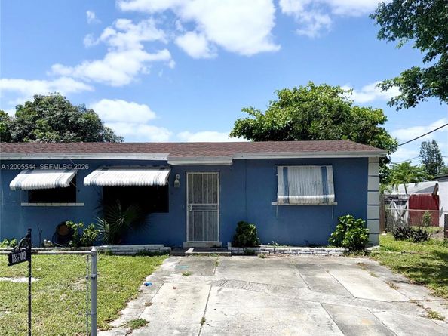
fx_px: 310
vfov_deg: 56.8
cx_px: 224
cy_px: 168
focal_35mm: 24
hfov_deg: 71.6
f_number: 1.78
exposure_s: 1/15625
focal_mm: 6.76
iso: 50
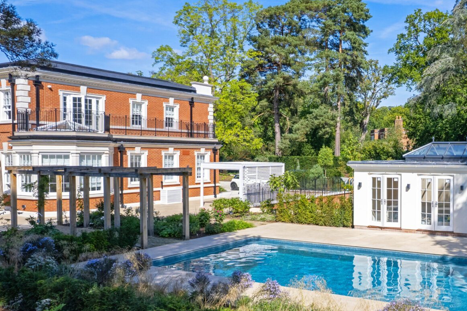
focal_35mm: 34
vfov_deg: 38.6
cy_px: 195
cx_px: 355
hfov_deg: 53.1
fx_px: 441
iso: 100
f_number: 2.8
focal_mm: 8.4
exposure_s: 1/2000
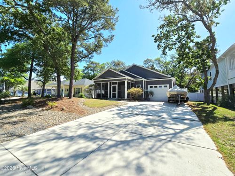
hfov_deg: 106.2
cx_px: 118
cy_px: 88
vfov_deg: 89.9
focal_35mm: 13
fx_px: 88
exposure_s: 1/2500
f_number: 2.2
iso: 50
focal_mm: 2.2
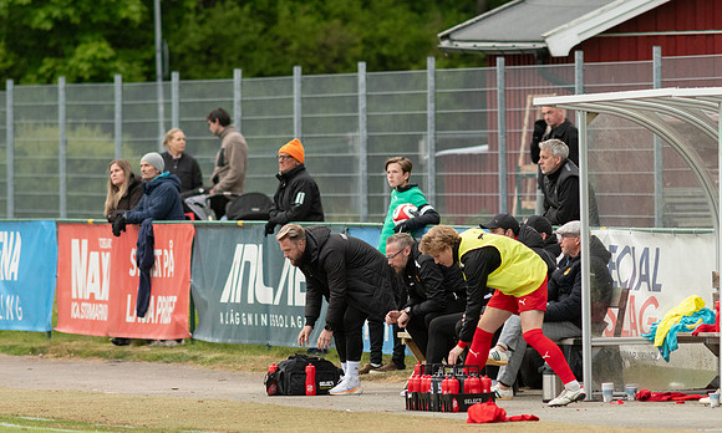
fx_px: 10674
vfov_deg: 2.3
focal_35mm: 549
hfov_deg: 3.9
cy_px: 275
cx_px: 413
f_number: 3.2
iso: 2000
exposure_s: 1/1250
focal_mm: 300
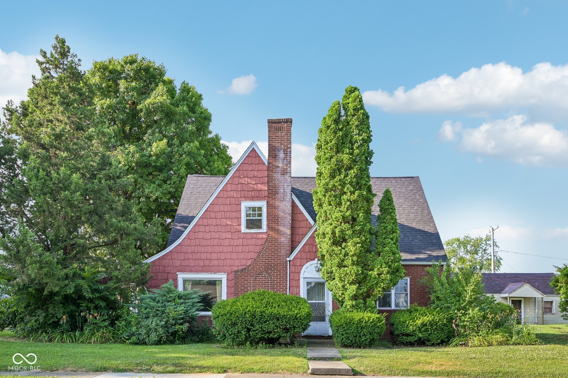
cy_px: 189
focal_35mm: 30
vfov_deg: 43.6
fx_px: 473
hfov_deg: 61.9
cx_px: 284
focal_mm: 30
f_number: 8
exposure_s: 1/100
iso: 100
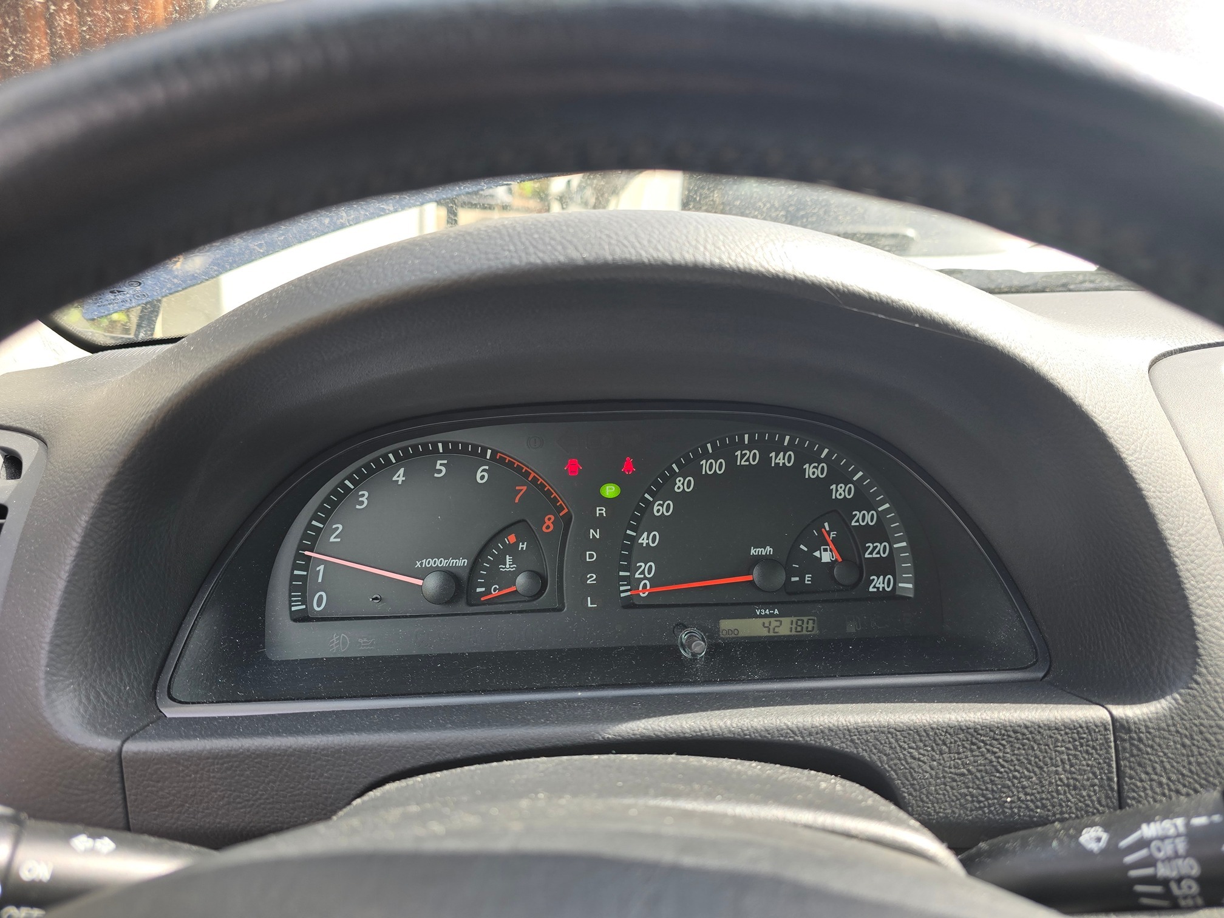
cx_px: 612
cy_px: 459
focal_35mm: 23
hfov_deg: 73.9
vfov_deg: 58.9
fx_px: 813
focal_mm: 6.3
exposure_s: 1/180
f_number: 1.7
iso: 20
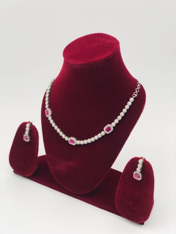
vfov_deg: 36.8
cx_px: 88
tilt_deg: -26.7
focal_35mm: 52
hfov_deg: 28.0
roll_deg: -0.2
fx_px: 353
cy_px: 117
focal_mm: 6
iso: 20
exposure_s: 1/100
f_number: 2.4
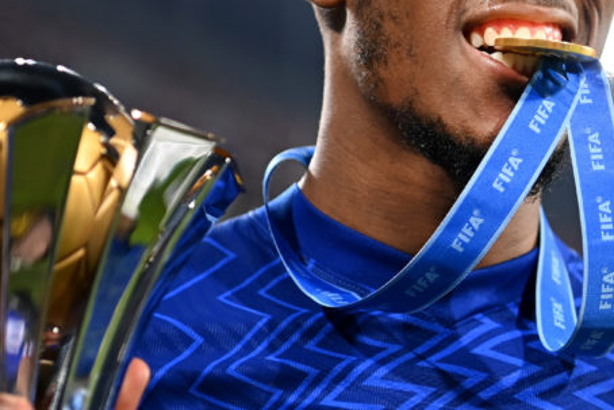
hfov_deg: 12.9
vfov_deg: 8.7
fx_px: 2695
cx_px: 519
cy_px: 136
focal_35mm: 158
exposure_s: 1/800
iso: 1600
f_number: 2.8
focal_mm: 70
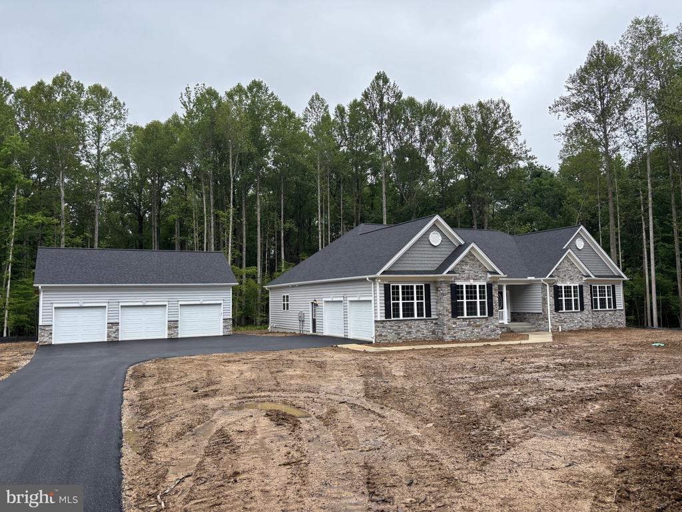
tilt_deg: +4.7
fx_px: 512
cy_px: 256
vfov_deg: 53.1
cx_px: 341
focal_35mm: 26
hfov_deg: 67.3
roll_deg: +1.3
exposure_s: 1/1399
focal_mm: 5.96
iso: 50
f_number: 1.6
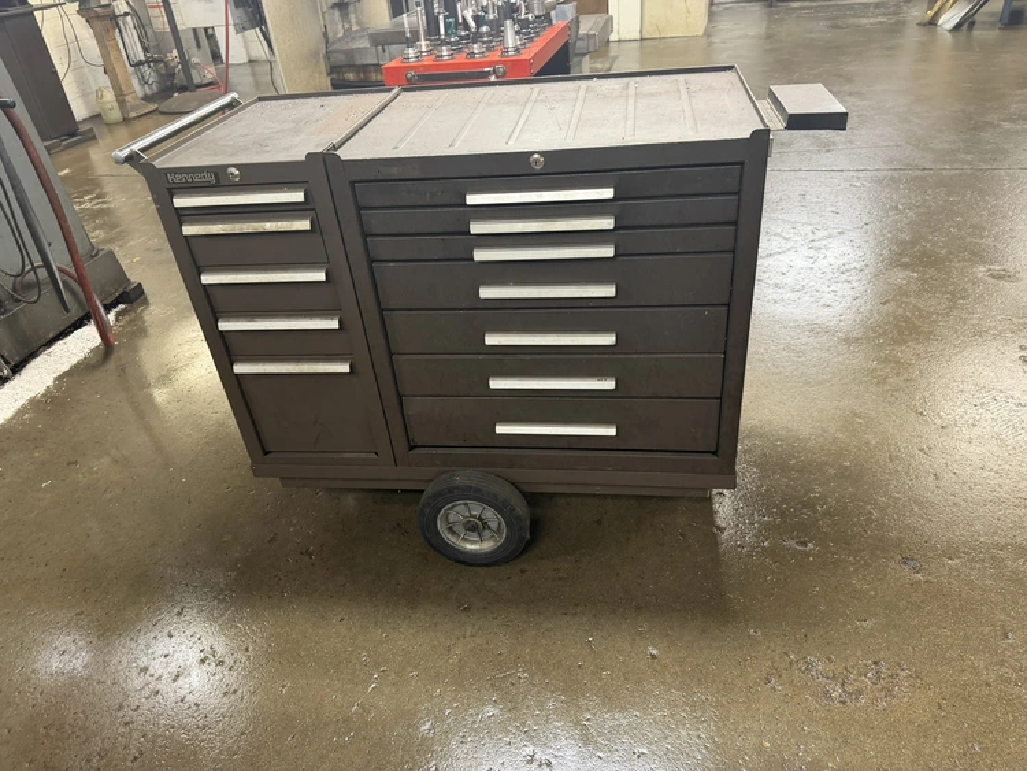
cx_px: 514
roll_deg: +5.5
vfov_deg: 56.8
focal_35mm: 24
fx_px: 712
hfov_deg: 71.6
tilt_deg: -32.7
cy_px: 386
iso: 200
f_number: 1.78
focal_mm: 6.76
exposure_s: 1/60
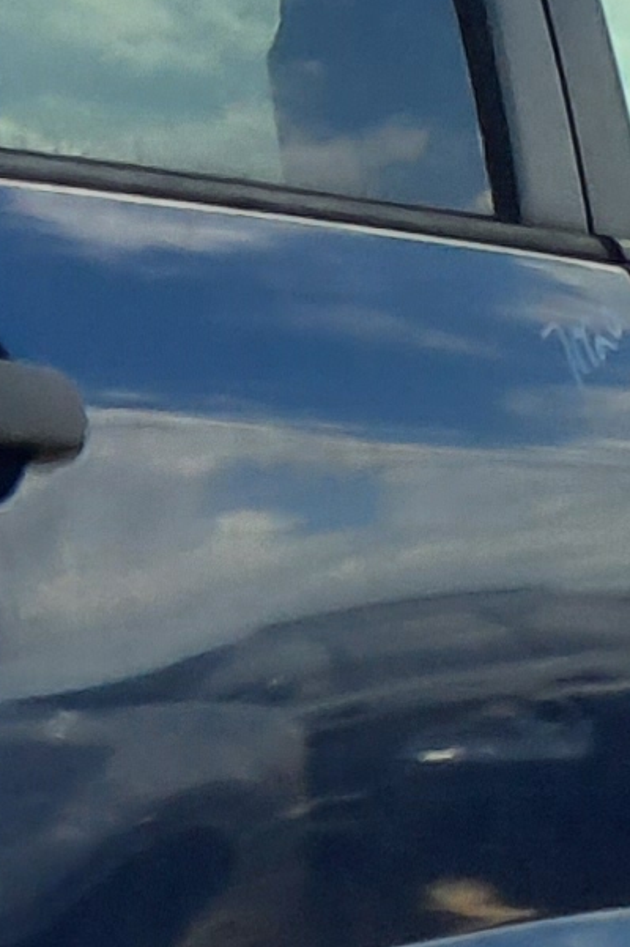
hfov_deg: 6.4
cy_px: 1016
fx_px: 5072
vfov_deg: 10.5
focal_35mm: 193
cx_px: -1435
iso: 40
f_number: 1.9
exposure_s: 1/768
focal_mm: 3.58
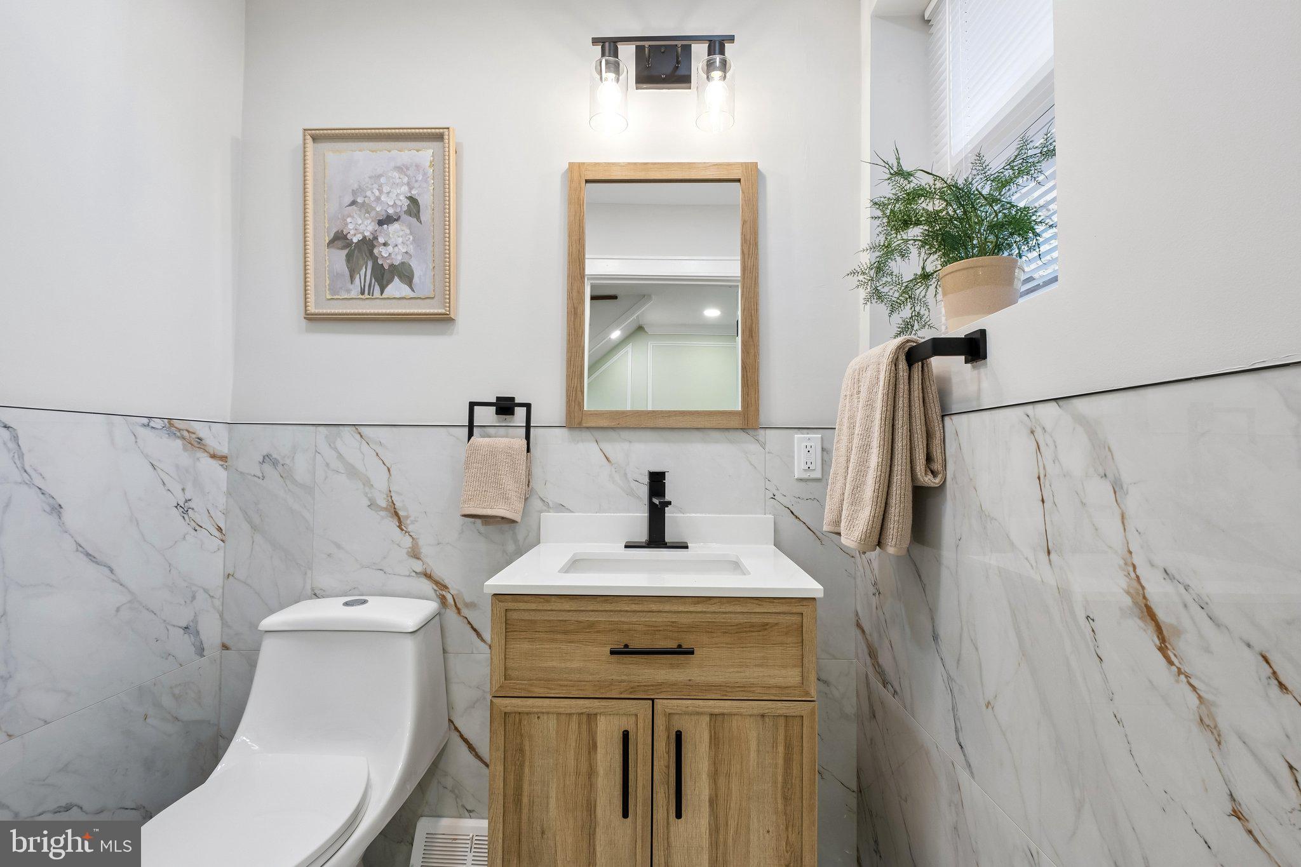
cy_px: 434
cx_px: 650
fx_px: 542
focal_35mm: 15
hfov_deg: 100.4
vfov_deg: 77.3
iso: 250
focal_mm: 10
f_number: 8
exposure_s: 1/15
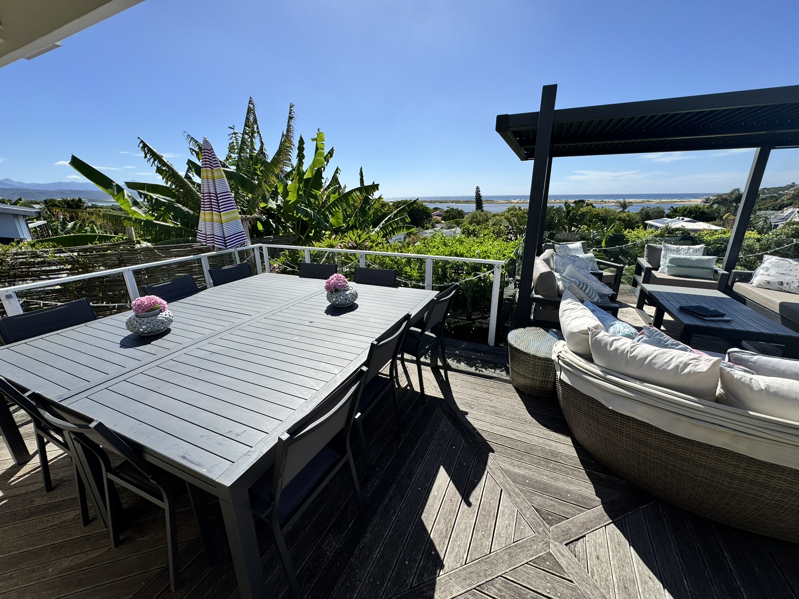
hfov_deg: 102.1
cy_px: 300
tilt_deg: -16.8
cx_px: 400
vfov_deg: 85.7
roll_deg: +0.8
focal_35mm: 14
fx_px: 323
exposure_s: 1/2674
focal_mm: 2.22
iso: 50
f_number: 2.2
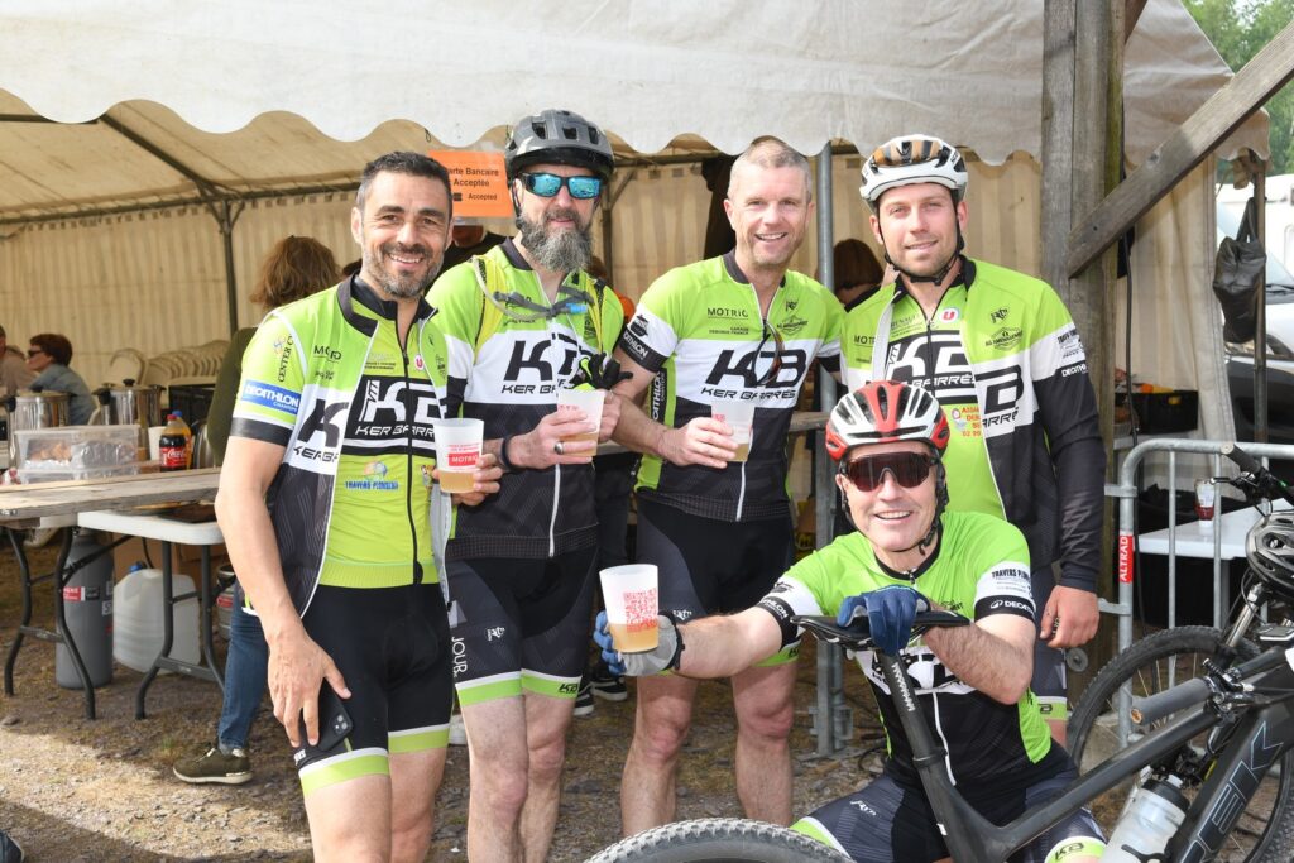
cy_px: 432
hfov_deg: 41.1
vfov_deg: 28.1
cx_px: 647
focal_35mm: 48
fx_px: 1725
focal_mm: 32
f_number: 5.6
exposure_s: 1/125
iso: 100
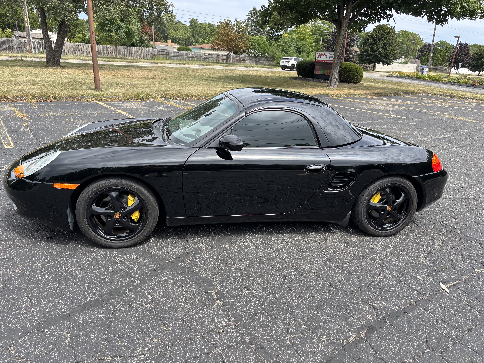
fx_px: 364
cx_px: 242
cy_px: 182
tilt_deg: -15.7
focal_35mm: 26
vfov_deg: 53.1
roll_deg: -1.8
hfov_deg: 67.3
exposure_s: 1/961
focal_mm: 5.96
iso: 50
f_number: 1.6
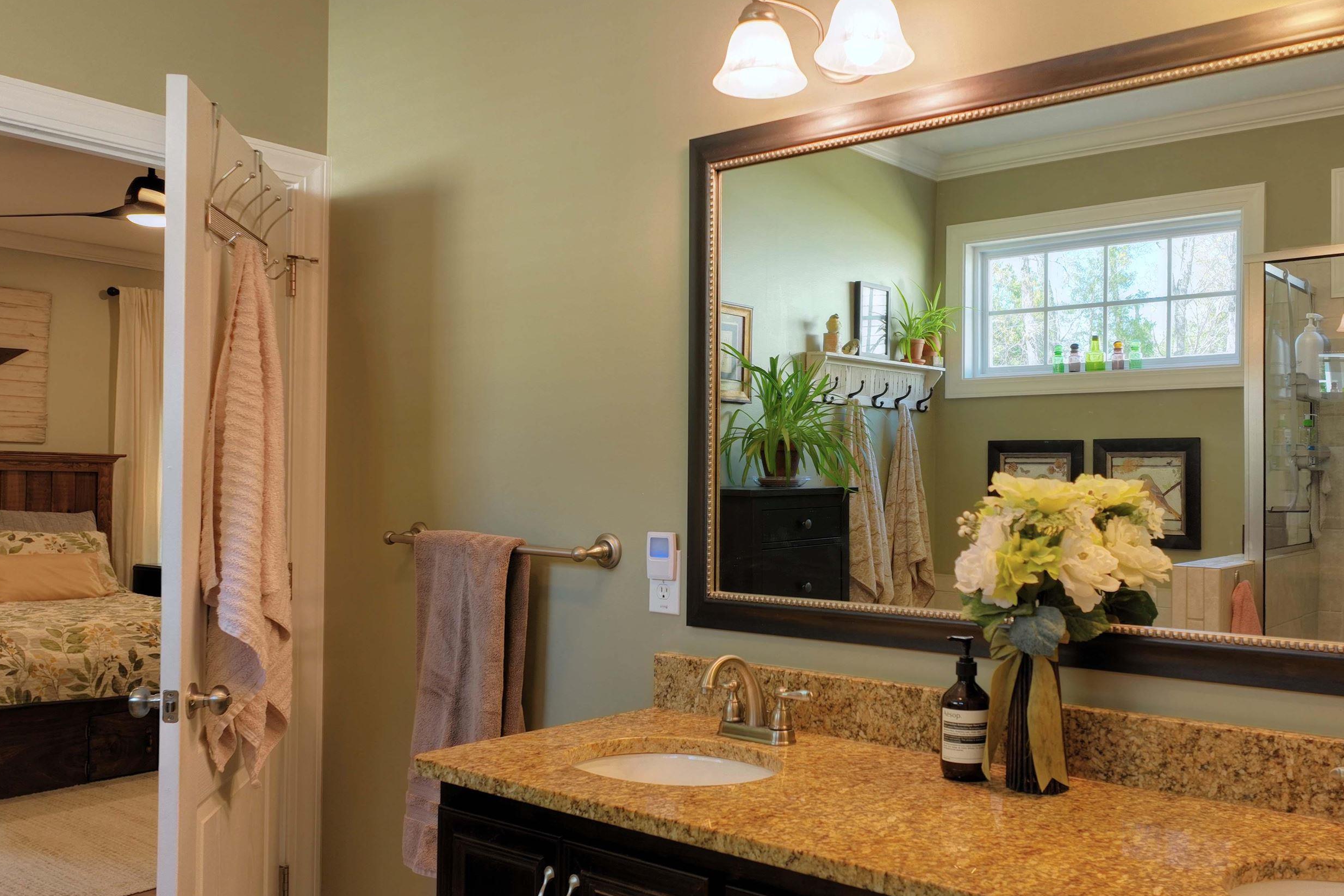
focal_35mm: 31
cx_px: 792
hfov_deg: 59.9
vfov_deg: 42.3
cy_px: 488
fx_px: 1157
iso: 140
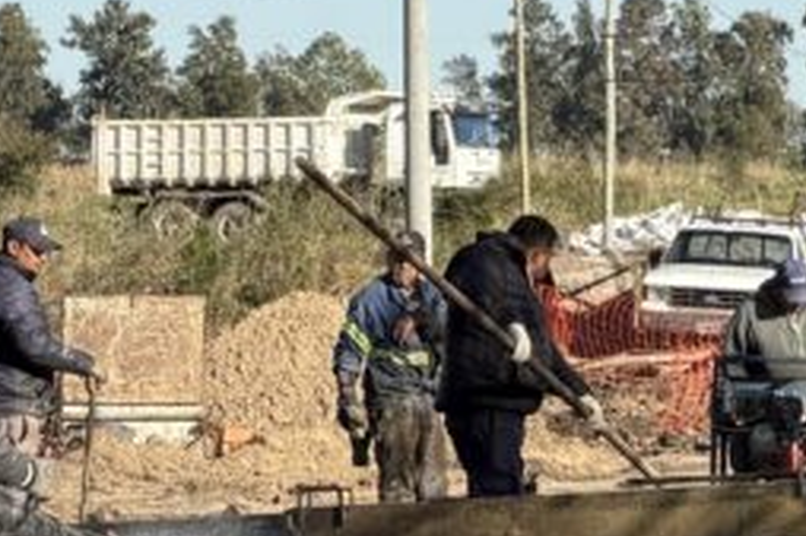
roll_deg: -0.1
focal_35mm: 419
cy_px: 358
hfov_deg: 4.9
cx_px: 889
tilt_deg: -0.8
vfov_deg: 3.3
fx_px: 9375
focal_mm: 16.89
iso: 40
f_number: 2.8
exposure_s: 1/638
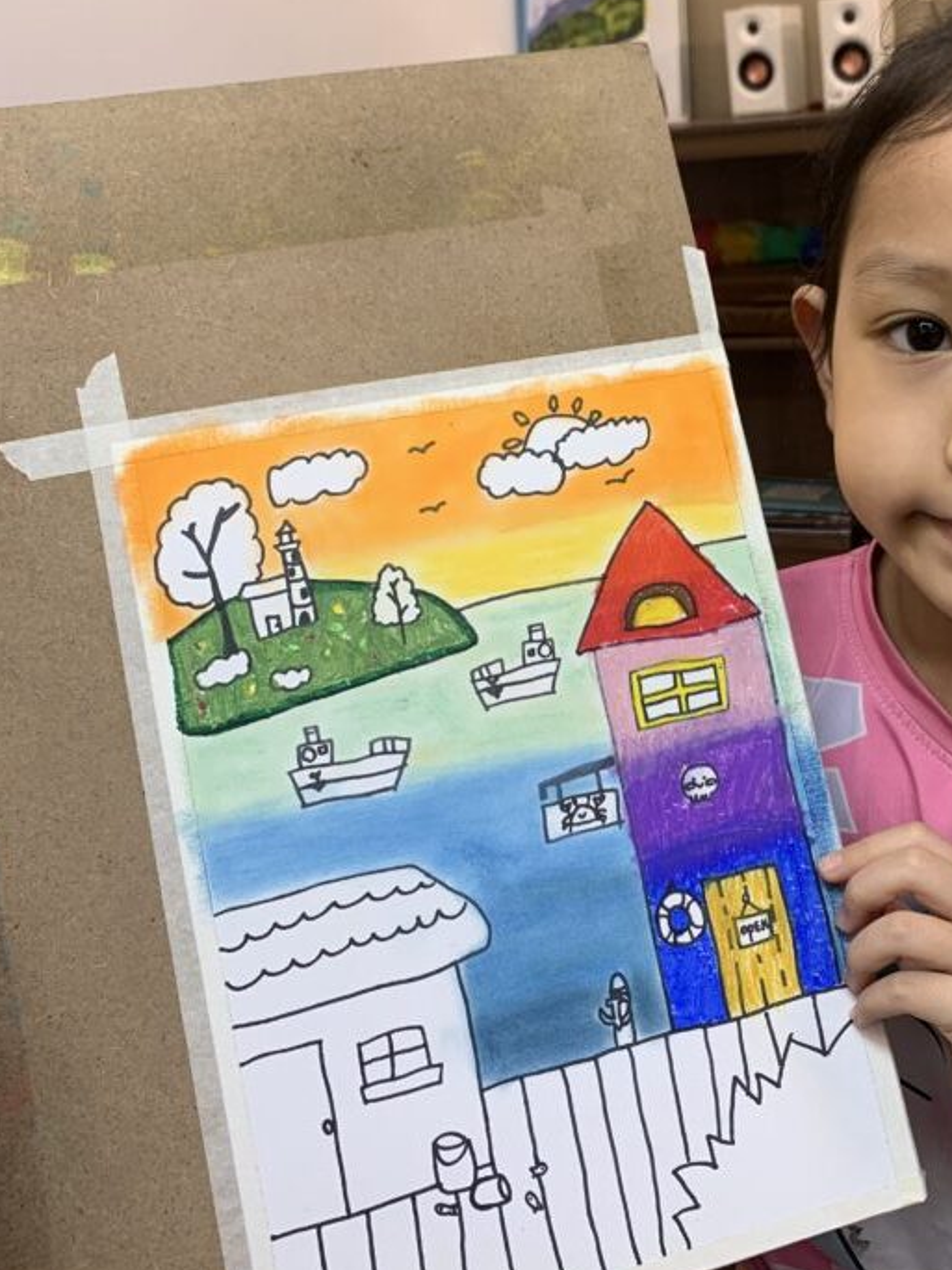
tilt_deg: -17.8
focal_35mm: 38
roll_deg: +4.1
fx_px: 1393
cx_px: 687
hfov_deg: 37.0
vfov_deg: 48.8
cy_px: 531
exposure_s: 1/121
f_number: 1.8
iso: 80
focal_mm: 4.25
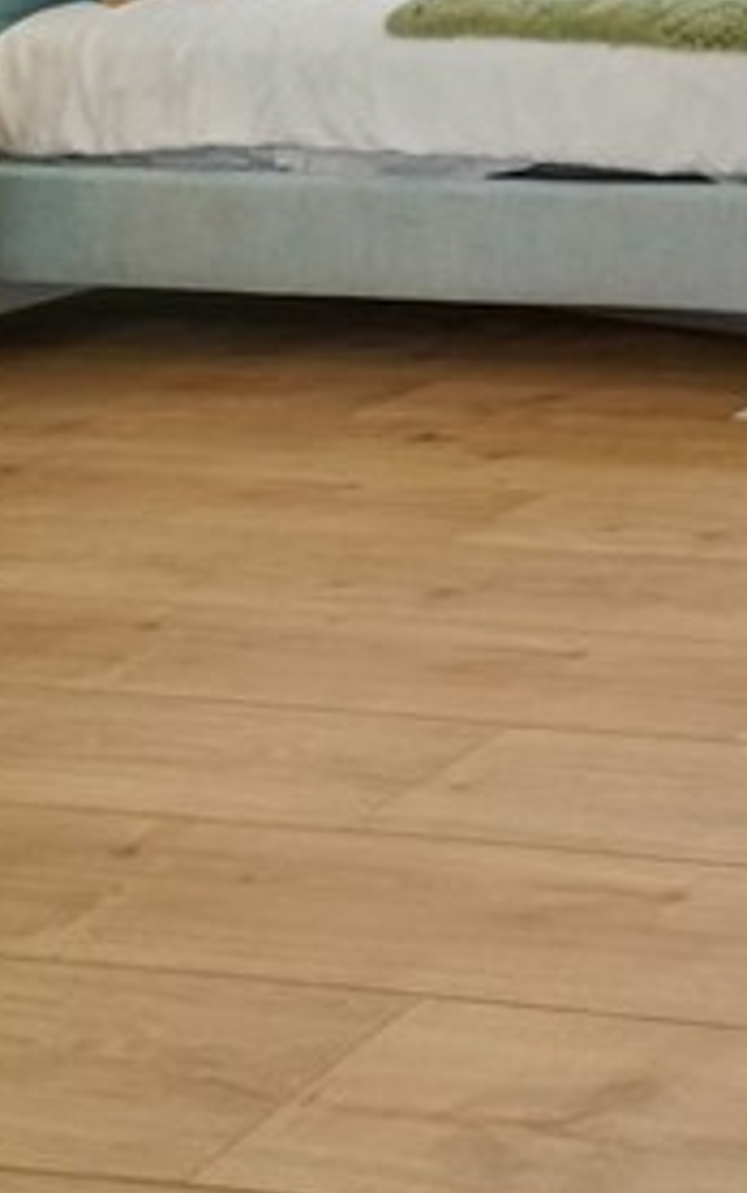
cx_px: 1928
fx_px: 1464
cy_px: -245
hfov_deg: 13.9
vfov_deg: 35.0
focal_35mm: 45
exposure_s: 1/30
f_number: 8
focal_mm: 12
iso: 160
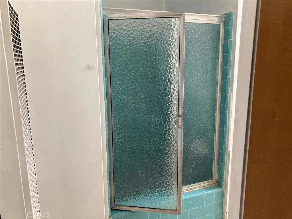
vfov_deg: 49.7
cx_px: 146
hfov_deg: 63.4
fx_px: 236
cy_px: 110
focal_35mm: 28
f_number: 1.8
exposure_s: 1/60
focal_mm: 3.99
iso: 125
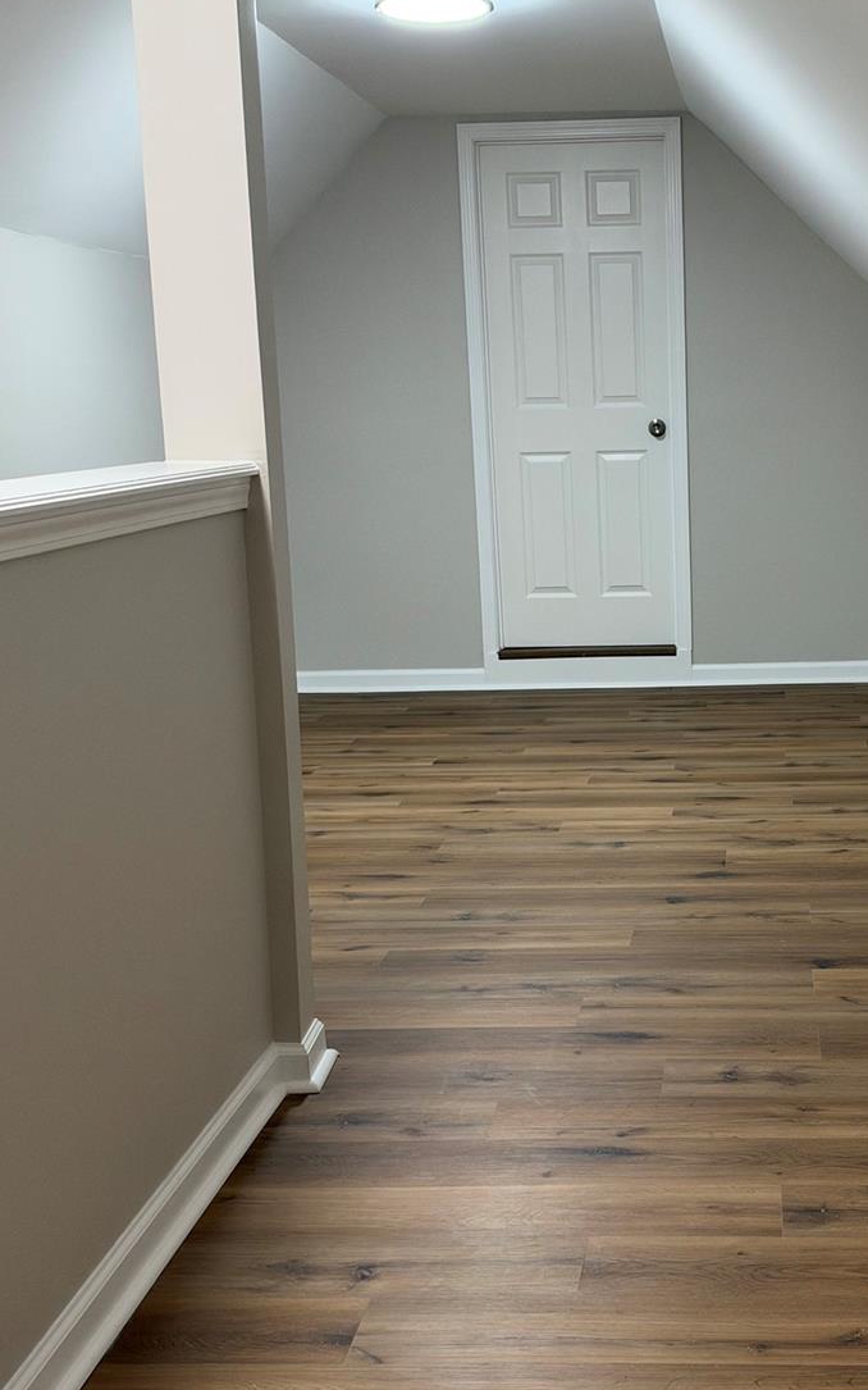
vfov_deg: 41.8
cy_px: 766
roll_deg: +0.9
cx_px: 676
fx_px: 1817
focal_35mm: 48
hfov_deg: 26.4
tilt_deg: -10.7
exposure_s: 1/120
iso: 400
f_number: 1.8
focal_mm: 6.93
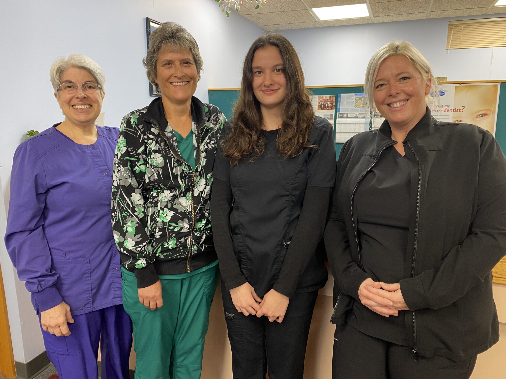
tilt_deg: -10.8
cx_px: 253
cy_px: 190
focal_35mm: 26
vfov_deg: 53.1
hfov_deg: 67.3
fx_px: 380
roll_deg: +0.1
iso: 80
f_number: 1.8
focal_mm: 4.25
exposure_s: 1/60
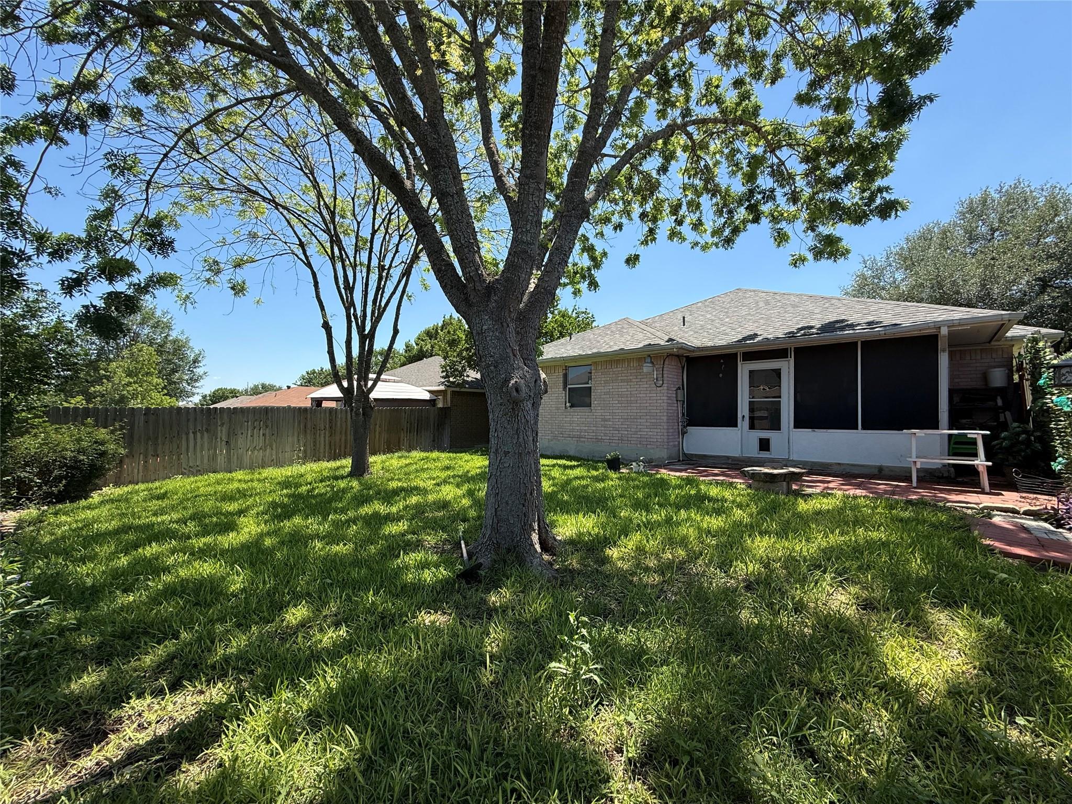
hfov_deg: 102.1
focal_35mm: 14
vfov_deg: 85.7
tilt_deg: +1.9
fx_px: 434
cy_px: 402
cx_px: 536
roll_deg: -0.6
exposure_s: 1/955
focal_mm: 2.22
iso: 50
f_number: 2.2
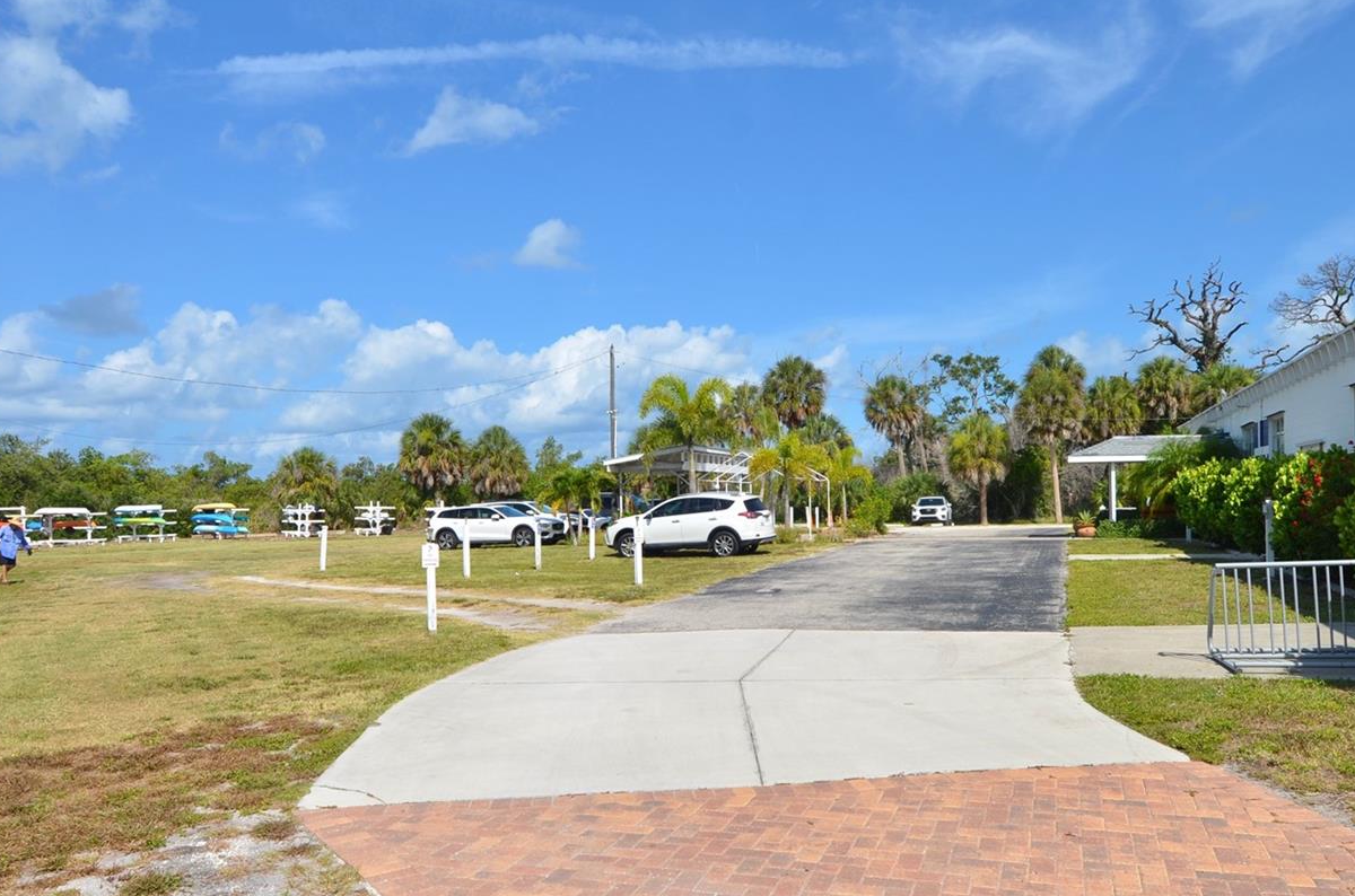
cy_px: 500
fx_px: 1051
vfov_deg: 46.1
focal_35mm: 28
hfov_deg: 65.6
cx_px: 689
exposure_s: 1/320
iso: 100
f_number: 9
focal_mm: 14
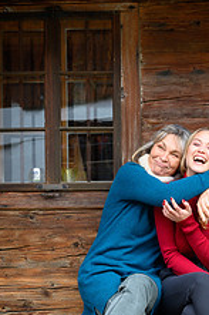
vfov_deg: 19.2
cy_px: 224
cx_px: 197
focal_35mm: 106
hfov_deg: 12.8
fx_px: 924
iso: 640
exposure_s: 1/100
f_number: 5
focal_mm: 52
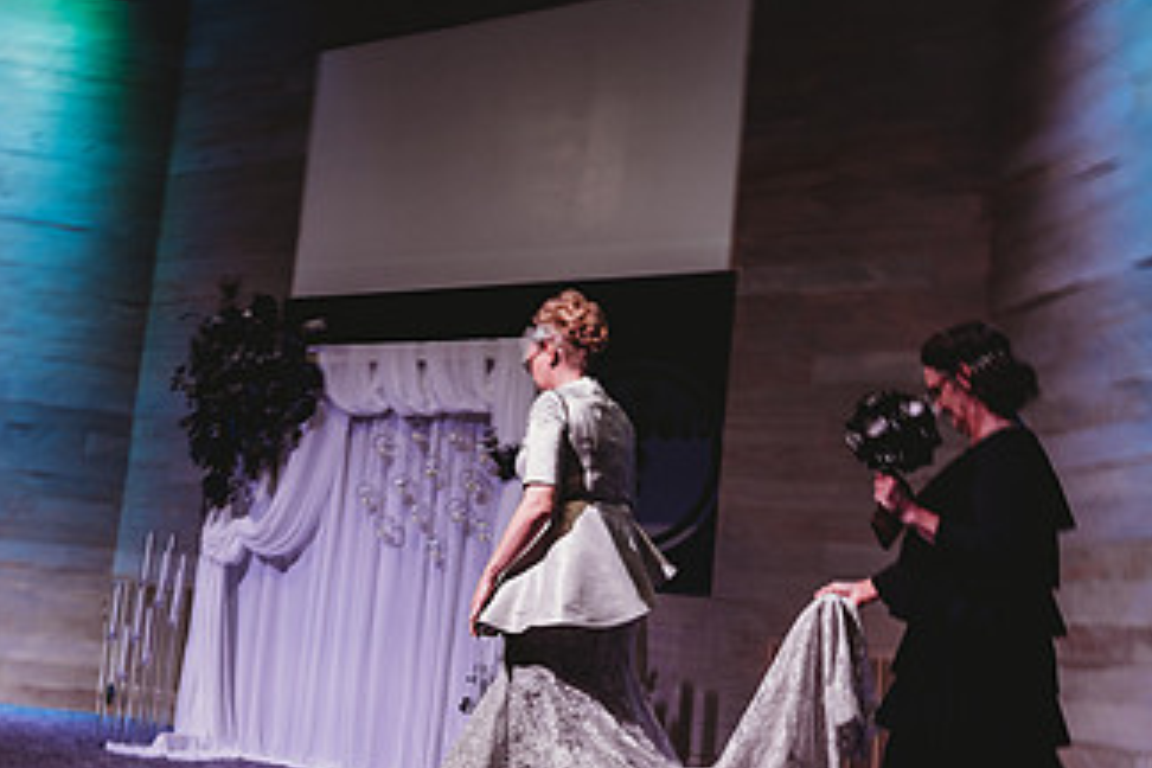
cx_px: 448
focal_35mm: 43
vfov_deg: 31.1
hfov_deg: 45.1
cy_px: 443
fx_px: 1376
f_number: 2.2
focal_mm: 24
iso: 200
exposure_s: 1/125
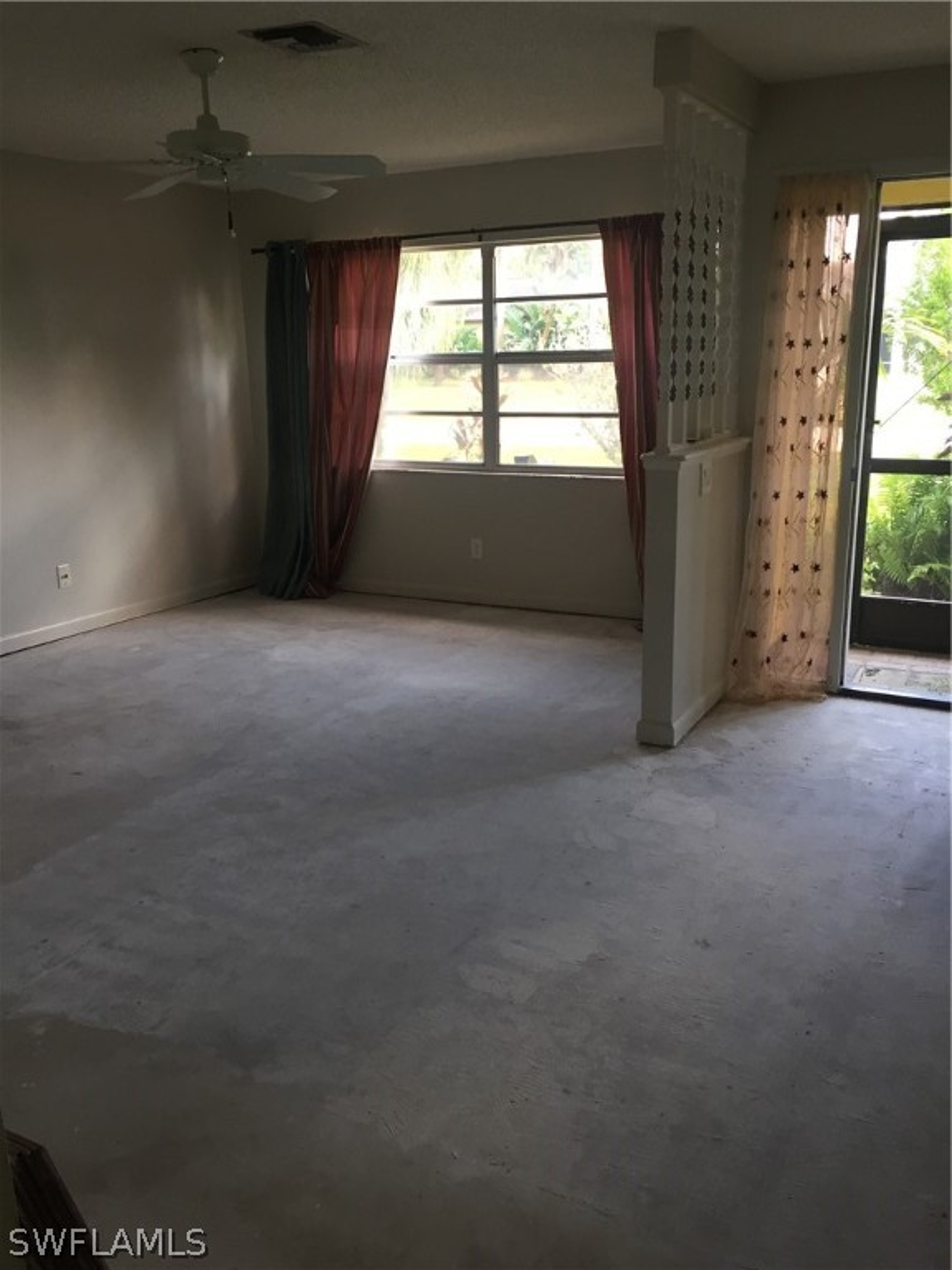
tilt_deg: -14.1
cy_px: 635
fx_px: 1063
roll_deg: +1.2
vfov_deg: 61.7
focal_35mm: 29
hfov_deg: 48.2
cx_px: 476
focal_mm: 4.15
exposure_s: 1/30
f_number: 2.2
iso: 32
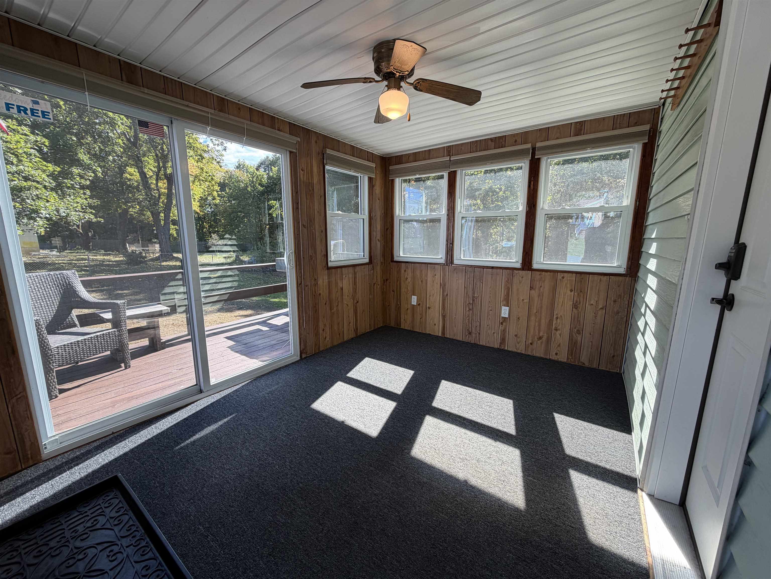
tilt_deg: -9.2
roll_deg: -0.2
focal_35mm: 14
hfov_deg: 102.1
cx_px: 386
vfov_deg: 85.7
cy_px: 290
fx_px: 312
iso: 32
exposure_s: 1/120
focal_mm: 2.22
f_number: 2.2
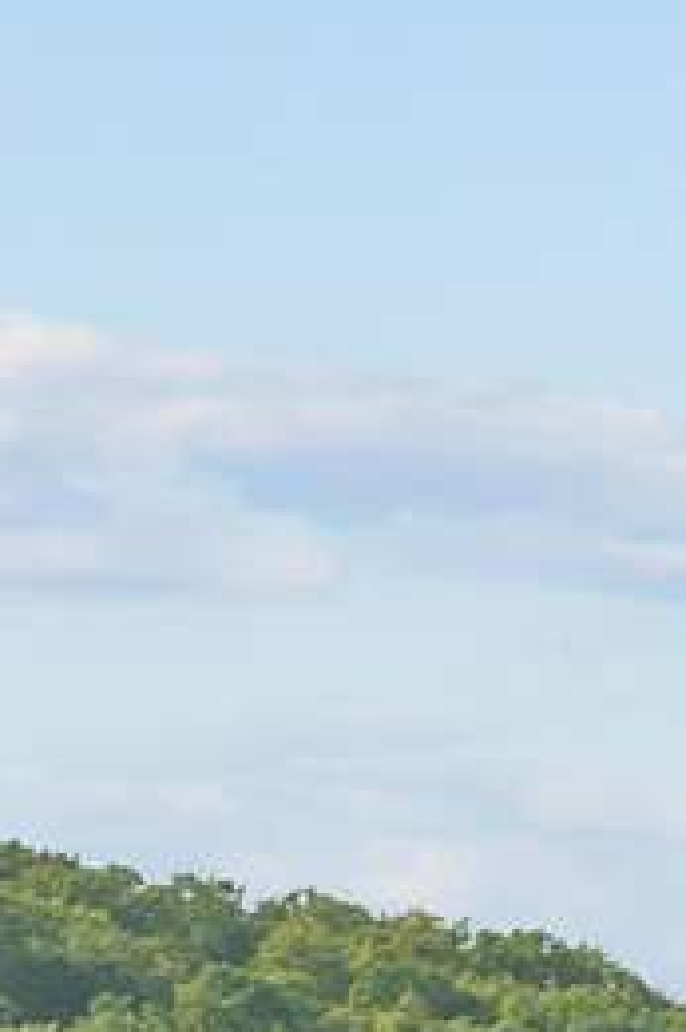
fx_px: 10818
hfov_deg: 3.2
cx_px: 4346
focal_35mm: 378
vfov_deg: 5.4
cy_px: 1298
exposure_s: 1/160
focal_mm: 32
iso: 160
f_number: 7.1
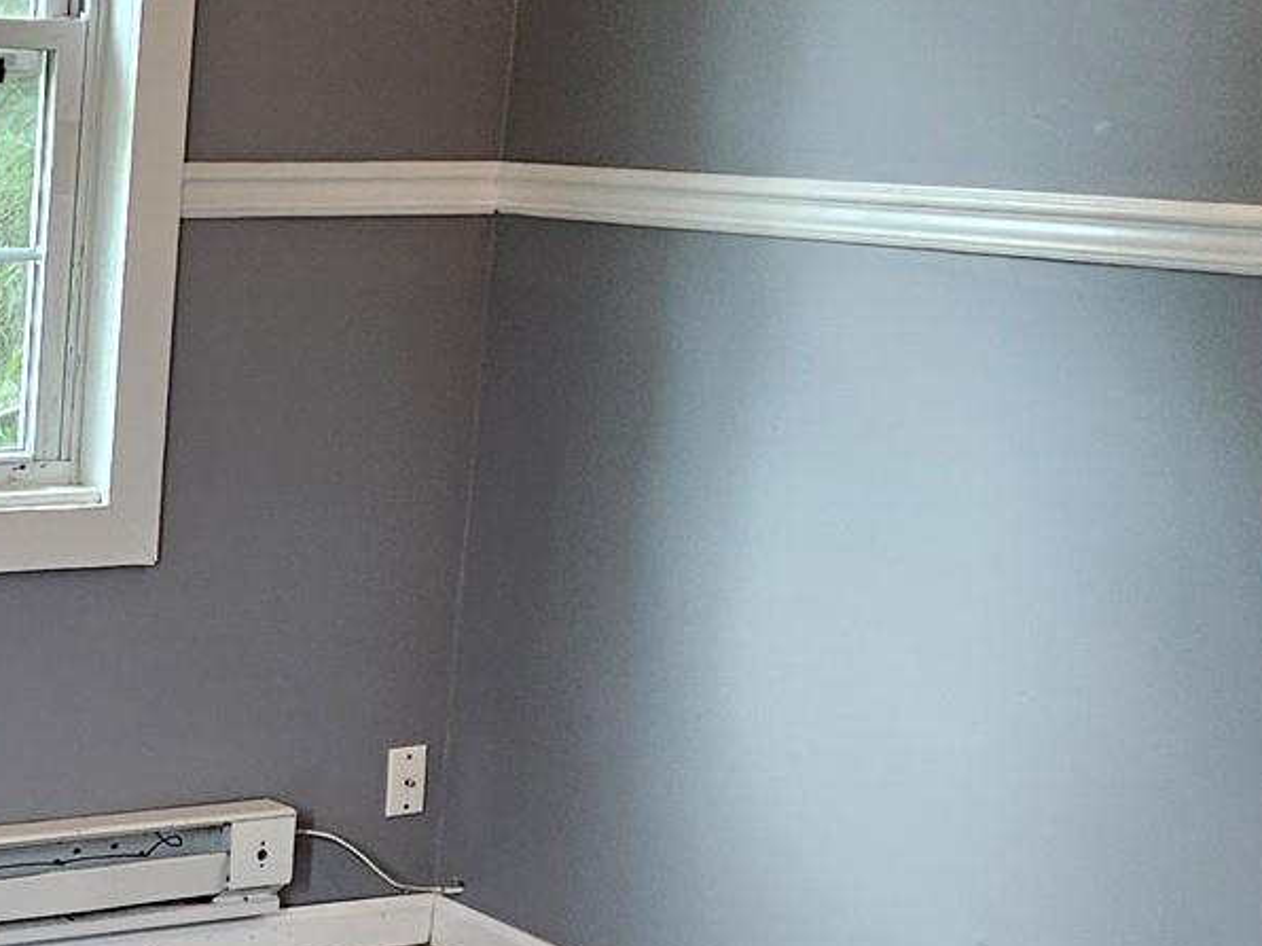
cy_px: 688
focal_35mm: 79
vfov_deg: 18.6
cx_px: -129
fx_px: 2880
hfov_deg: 23.2
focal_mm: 5.4
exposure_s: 1/120
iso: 400
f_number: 1.8
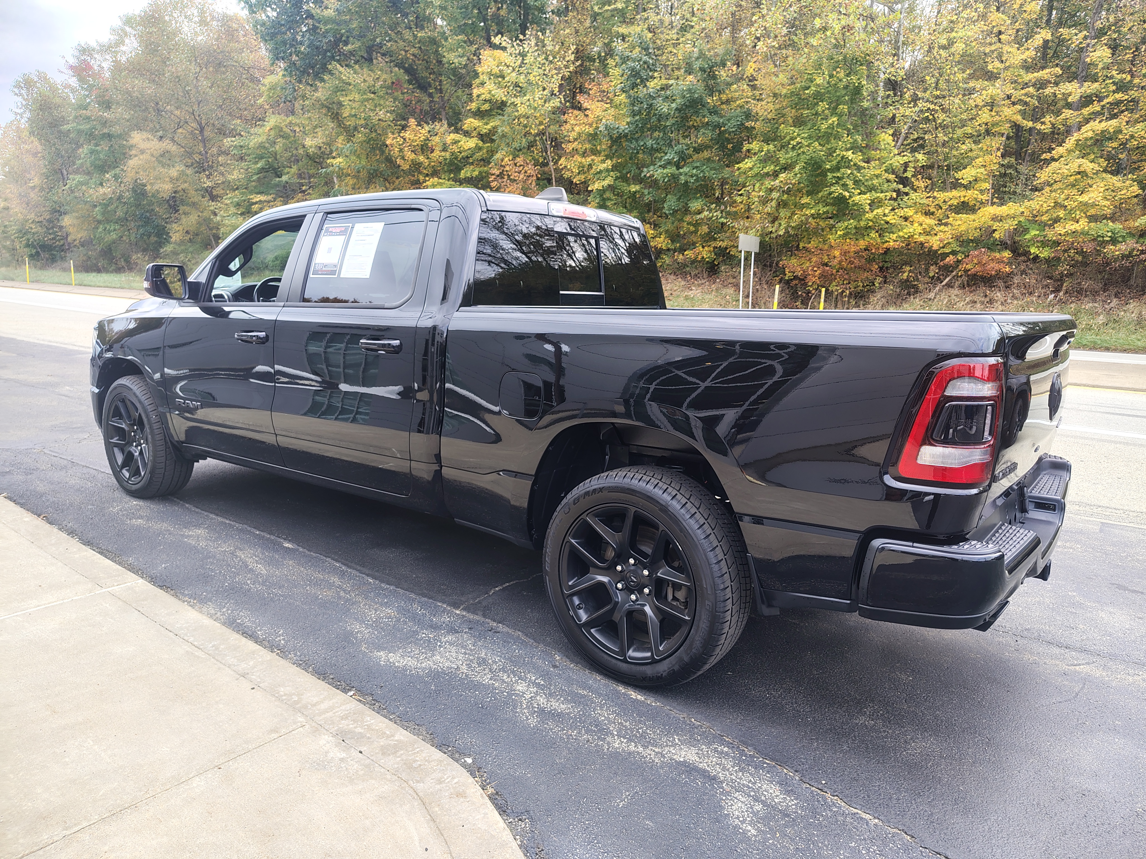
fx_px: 795
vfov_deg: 56.8
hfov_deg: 71.6
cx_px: 573
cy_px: 430
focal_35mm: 24
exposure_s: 1/111
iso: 103
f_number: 1.8
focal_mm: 5.56
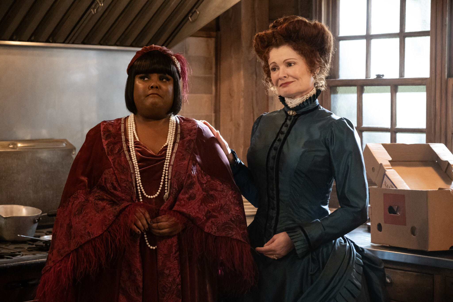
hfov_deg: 24.5
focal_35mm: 83
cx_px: 226
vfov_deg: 16.5
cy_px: 151
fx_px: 1044
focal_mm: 55
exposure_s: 1/125
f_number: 2.8
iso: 6400
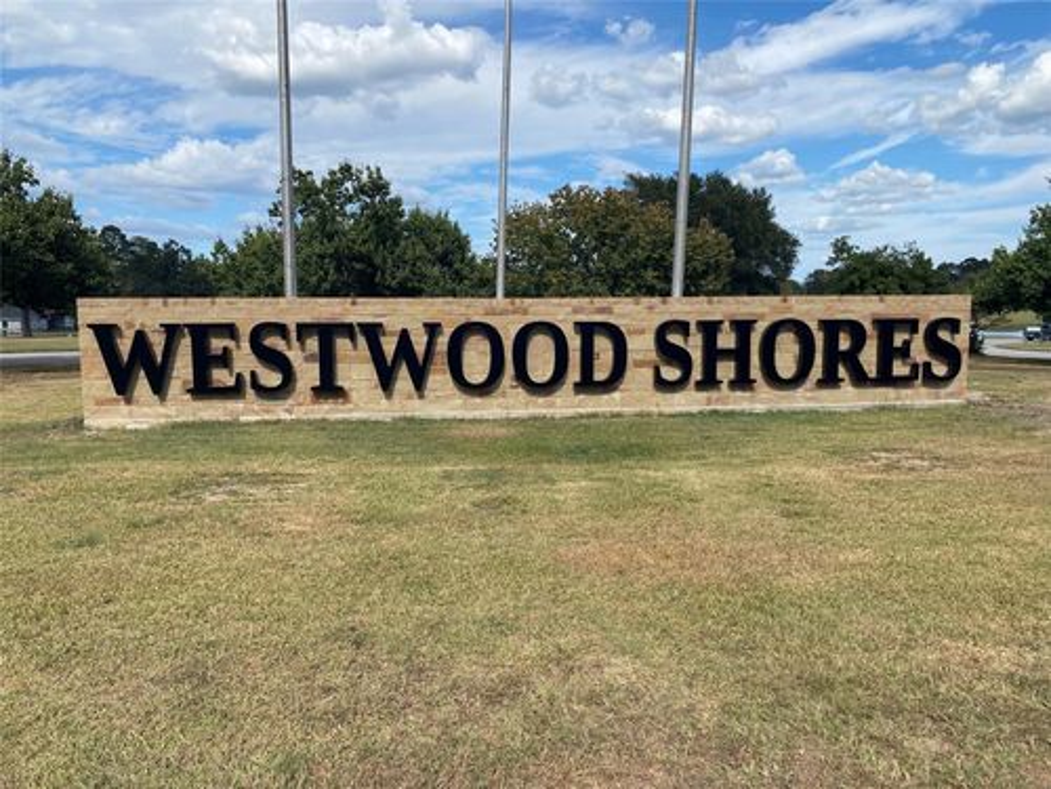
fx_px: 789
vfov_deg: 53.1
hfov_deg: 67.3
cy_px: 394
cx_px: 526
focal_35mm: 26
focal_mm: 4.25
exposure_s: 1/2571
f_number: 1.8
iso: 32
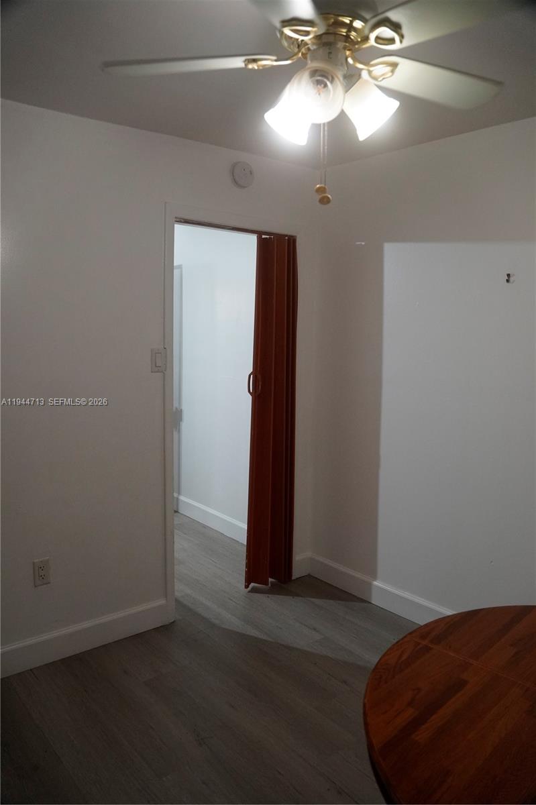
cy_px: 402
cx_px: 268
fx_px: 570
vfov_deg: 70.5
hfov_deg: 50.4
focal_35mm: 26
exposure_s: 1/160
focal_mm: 17
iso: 1600
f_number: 3.2
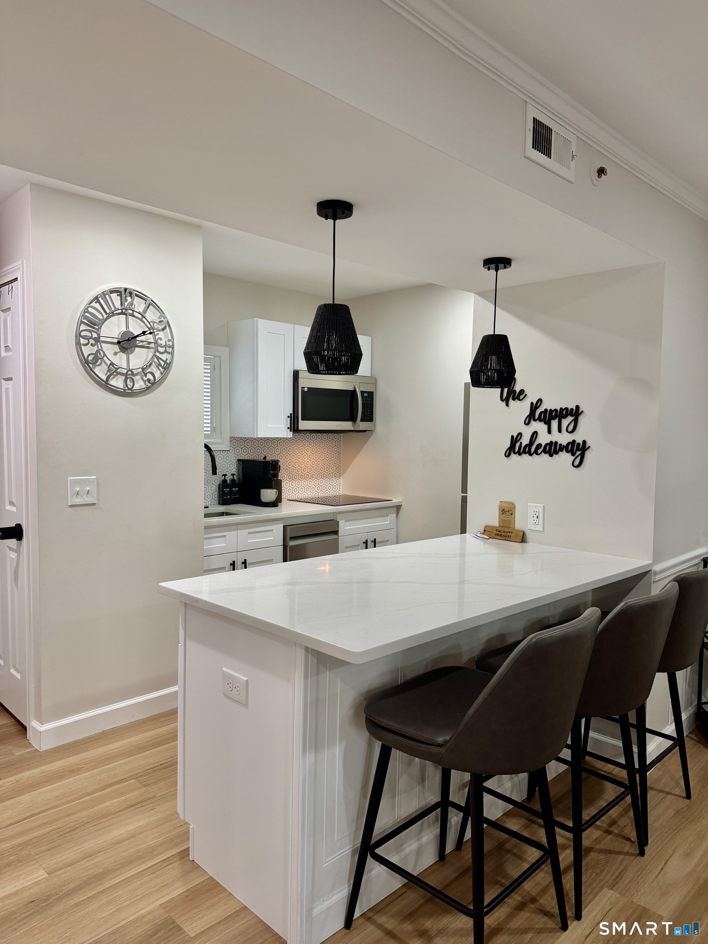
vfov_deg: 71.6
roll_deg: -0.7
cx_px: 354
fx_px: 654
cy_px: 472
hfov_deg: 56.8
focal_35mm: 24
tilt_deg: -3.6
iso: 200
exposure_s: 1/120
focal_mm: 6.76
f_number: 1.78
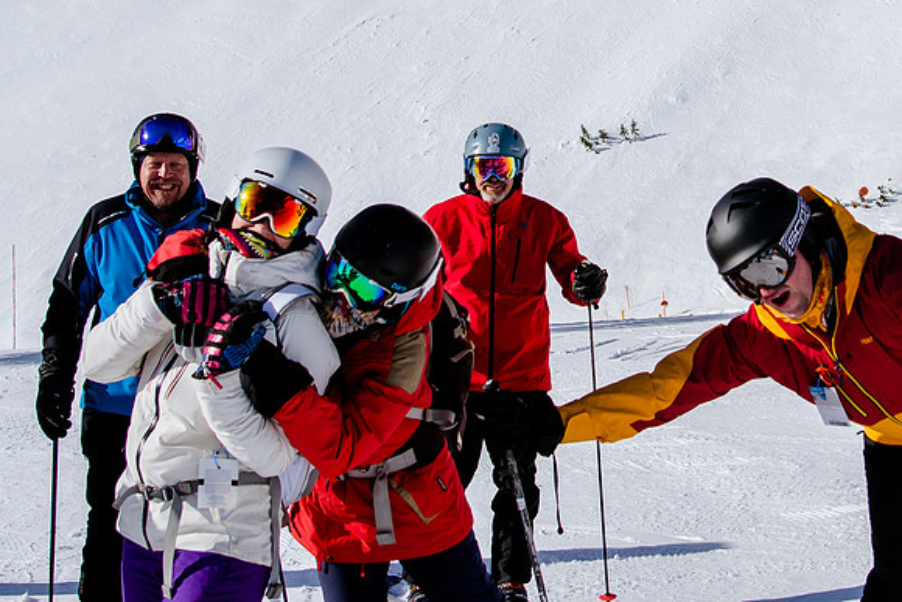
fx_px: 2082
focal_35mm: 83
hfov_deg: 24.2
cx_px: 687
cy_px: 81
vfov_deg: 16.3
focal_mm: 32
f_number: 5.6
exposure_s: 1/800
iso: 160
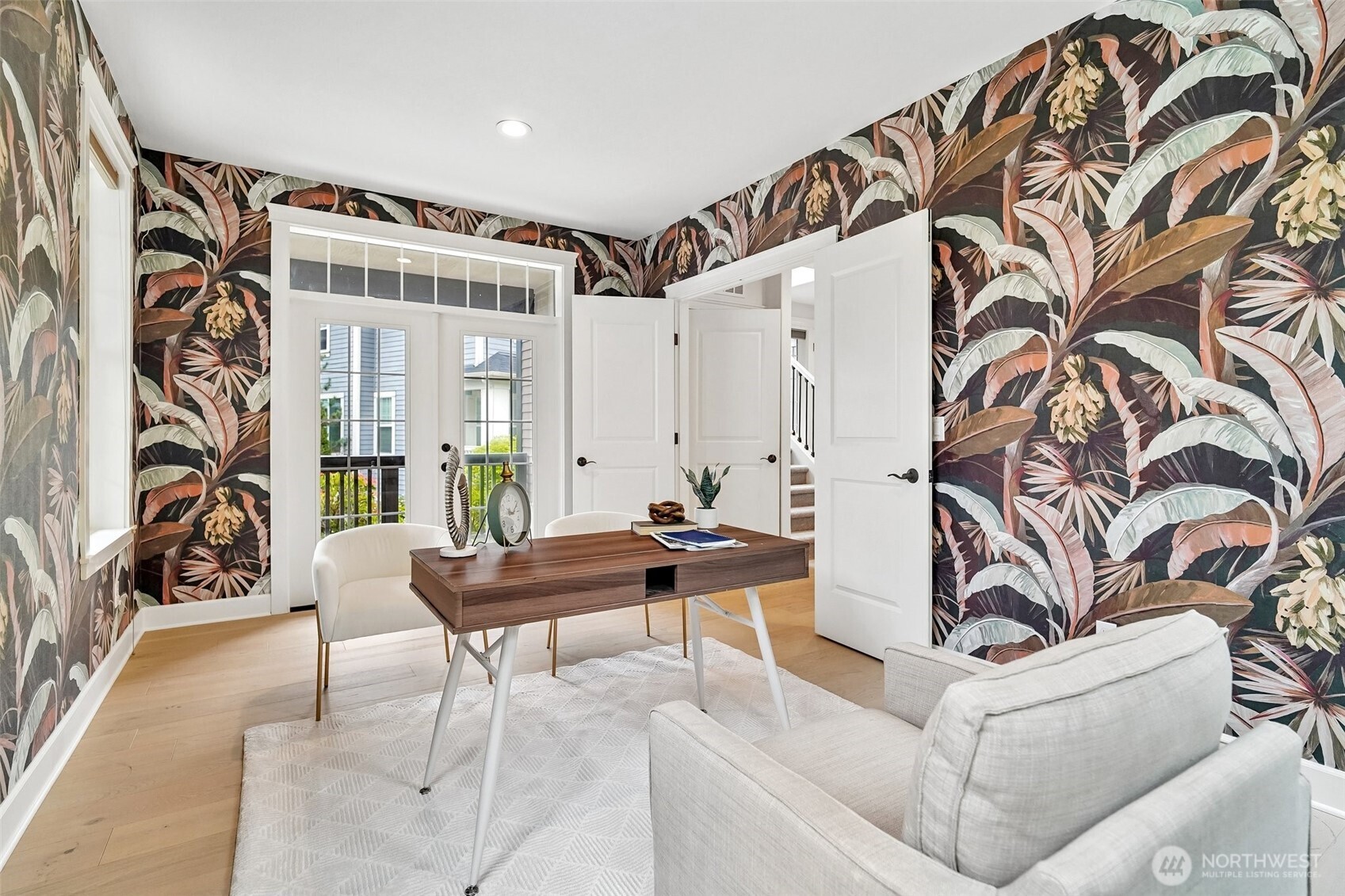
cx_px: 672
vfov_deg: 73.7
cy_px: 448
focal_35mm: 16
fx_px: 598
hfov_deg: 96.7
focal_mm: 16
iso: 1600
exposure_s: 1/160
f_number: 4
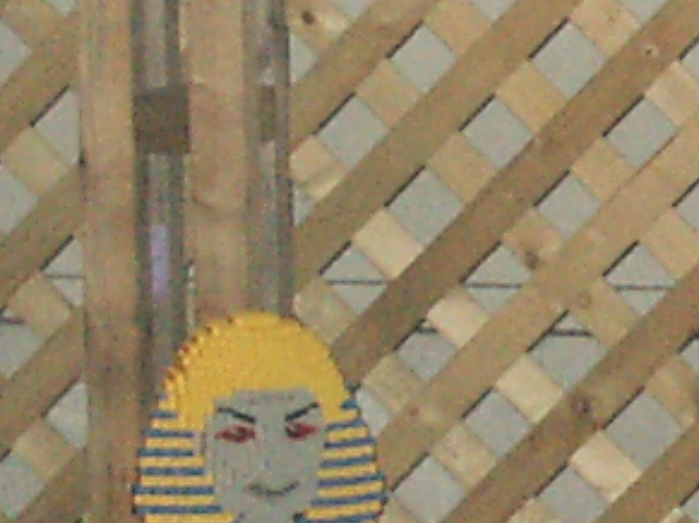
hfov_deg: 7.1
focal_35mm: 273
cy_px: 175
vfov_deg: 5.4
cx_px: 1040
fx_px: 5510
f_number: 3
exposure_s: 1/45
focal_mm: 7.18
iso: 200
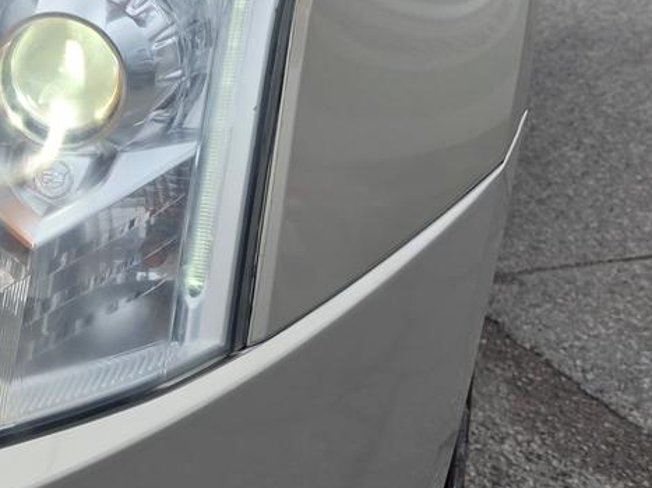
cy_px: 296
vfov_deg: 23.2
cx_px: -24
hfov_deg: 28.5
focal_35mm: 63
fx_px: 1186
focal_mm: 6.3
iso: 80
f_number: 1.7
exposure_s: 1/3050
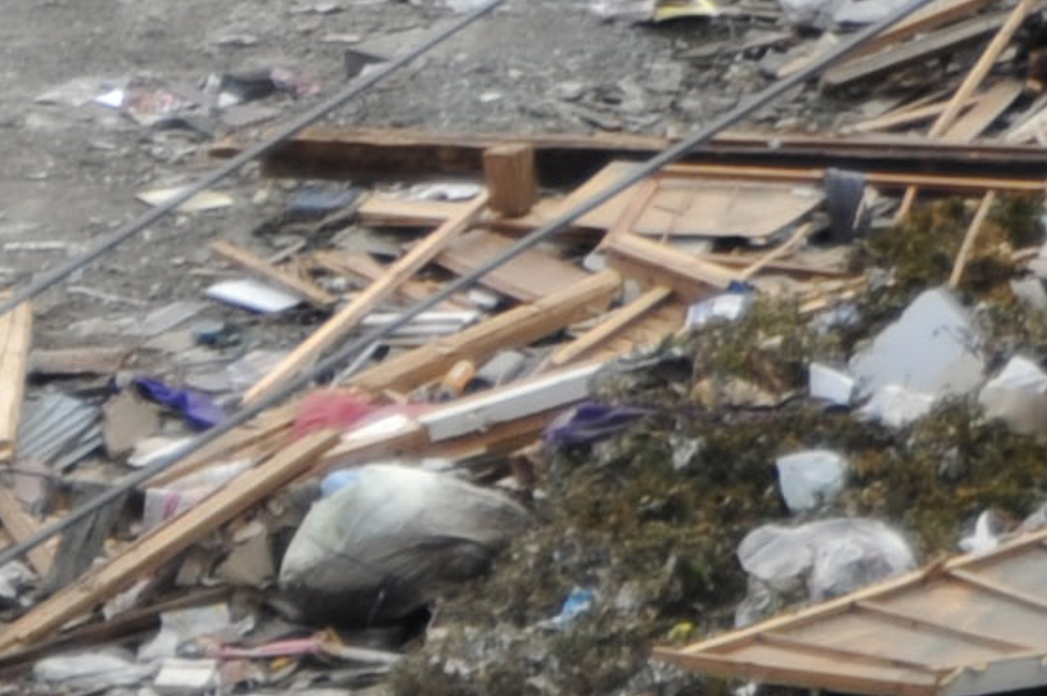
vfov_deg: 2.3
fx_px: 17439
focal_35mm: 600
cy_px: -624
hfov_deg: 3.4
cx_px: 3207
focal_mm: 78
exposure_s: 1/200
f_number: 5.3
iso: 200
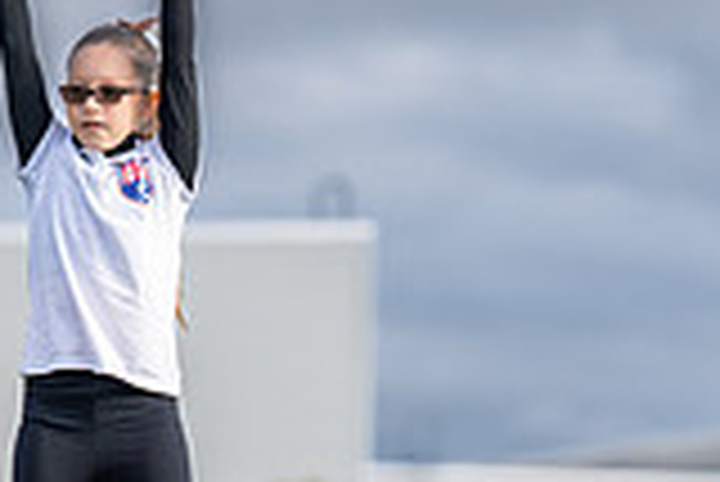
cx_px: 169
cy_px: 665
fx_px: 9368
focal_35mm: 468
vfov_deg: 2.9
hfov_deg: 4.4
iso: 250
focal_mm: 124
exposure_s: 1/2500
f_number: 2.8
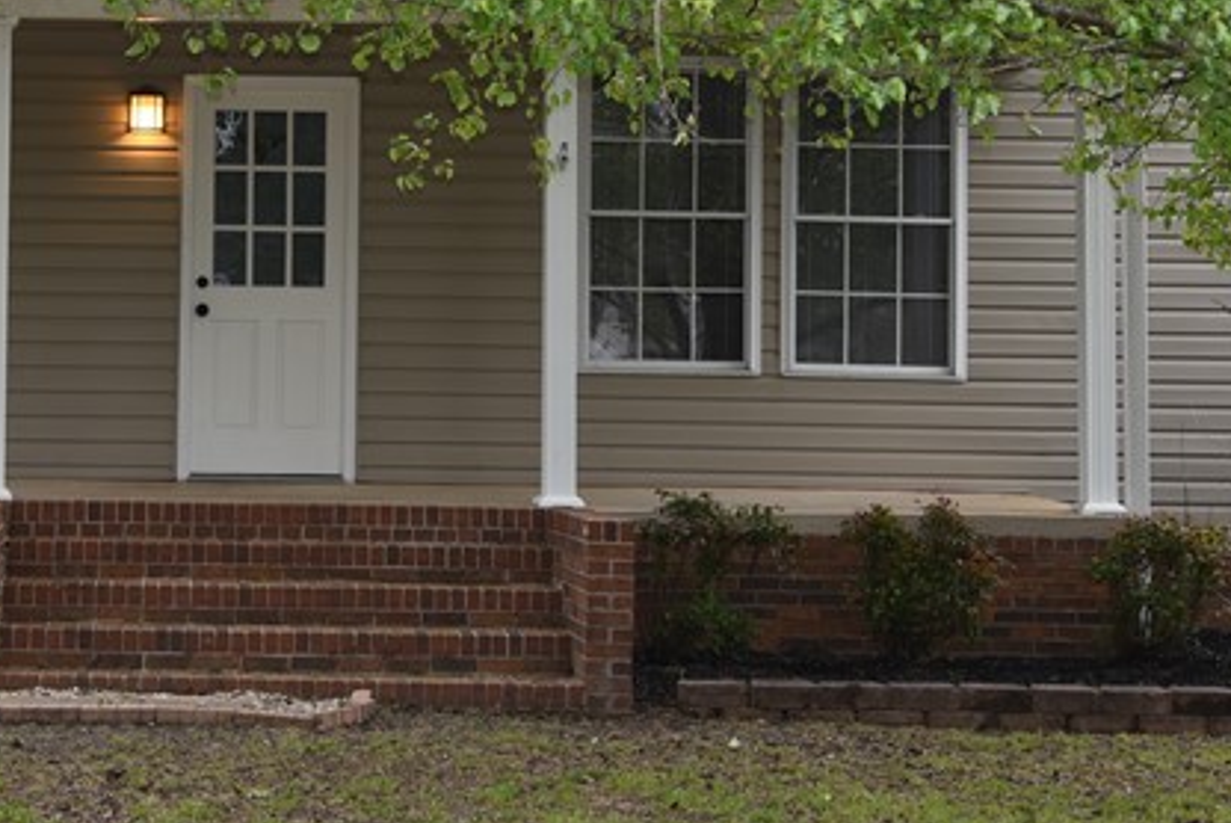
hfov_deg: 20.5
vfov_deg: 13.8
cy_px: 145
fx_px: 3387
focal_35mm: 99
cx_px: 330
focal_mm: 38
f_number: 4
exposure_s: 1/60
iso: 100
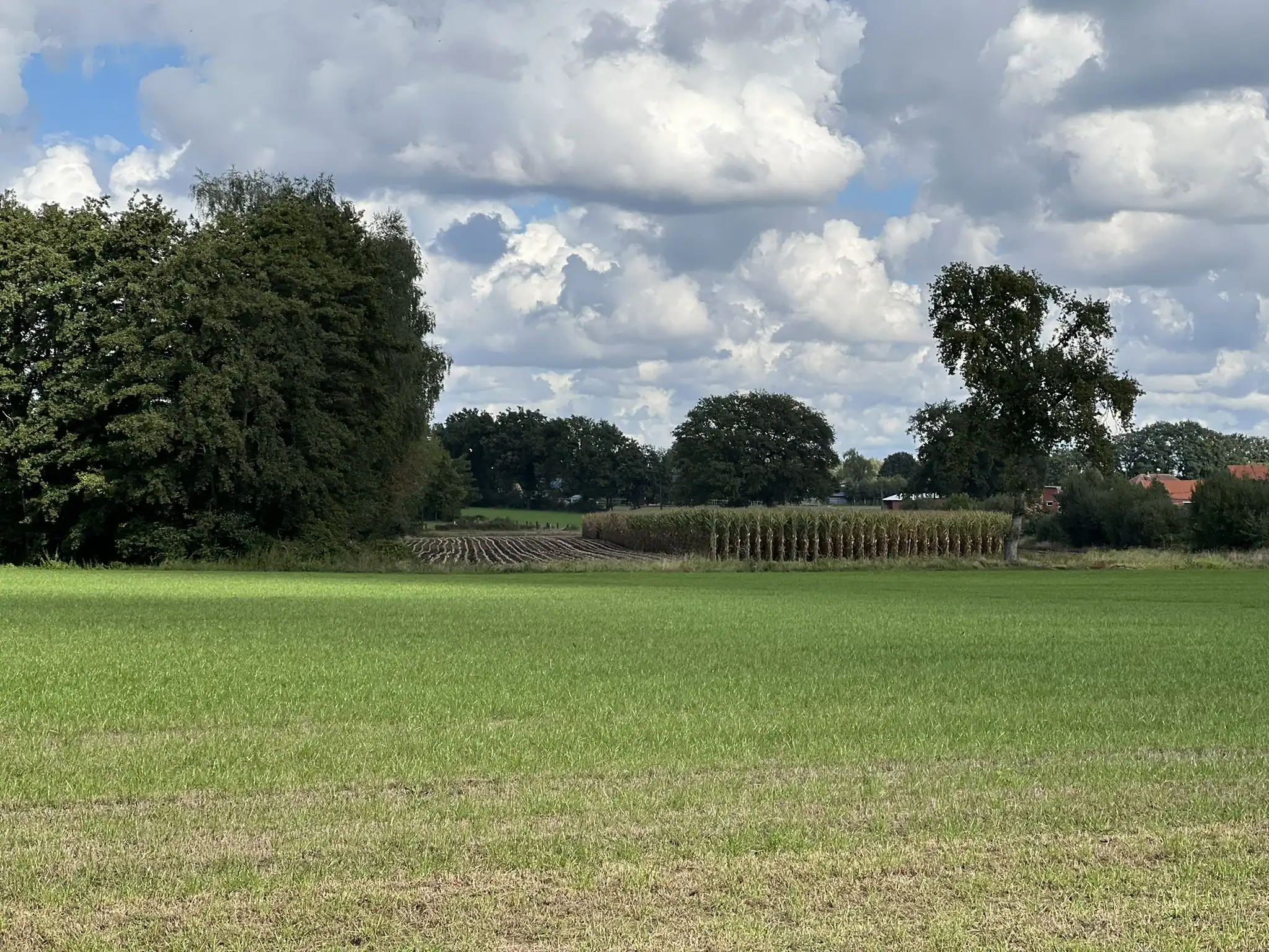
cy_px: 476
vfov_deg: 19.1
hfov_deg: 25.3
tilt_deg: +1.2
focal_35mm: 77
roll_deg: -0.1
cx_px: 634
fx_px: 2823
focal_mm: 9
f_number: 2.8
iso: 32
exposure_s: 1/769
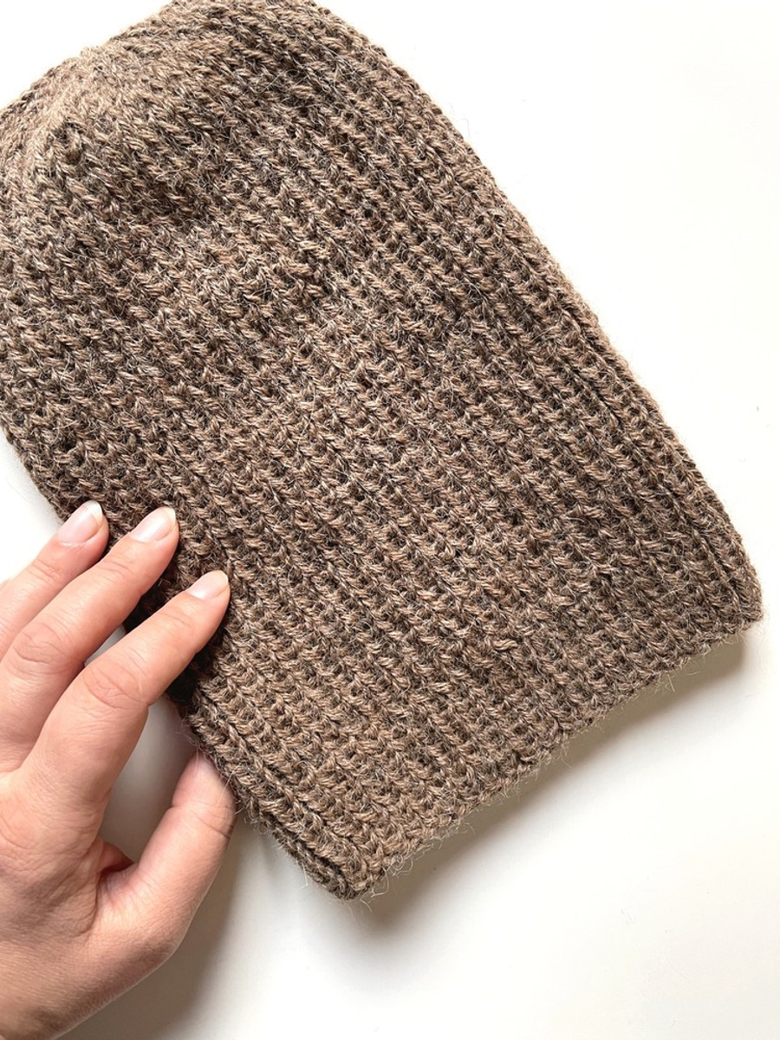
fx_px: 781
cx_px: 390
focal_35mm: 26
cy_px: 520
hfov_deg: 53.1
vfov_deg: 67.3
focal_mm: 4.2
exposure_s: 1/70
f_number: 1.6
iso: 125
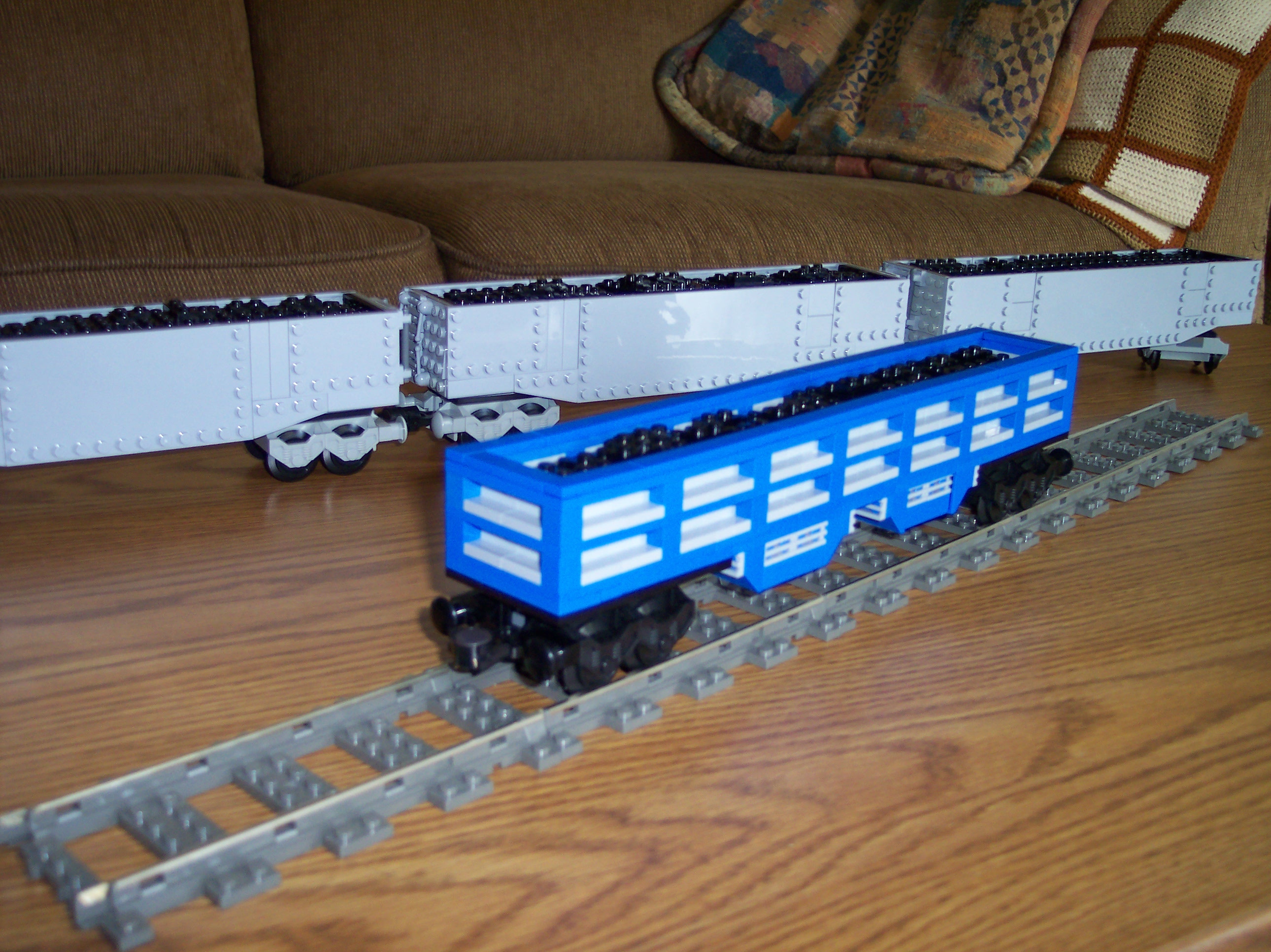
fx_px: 1394
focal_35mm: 38
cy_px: 476
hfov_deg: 49.0
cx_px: 636
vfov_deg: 37.7
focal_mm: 8
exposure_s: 1/30
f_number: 2.8
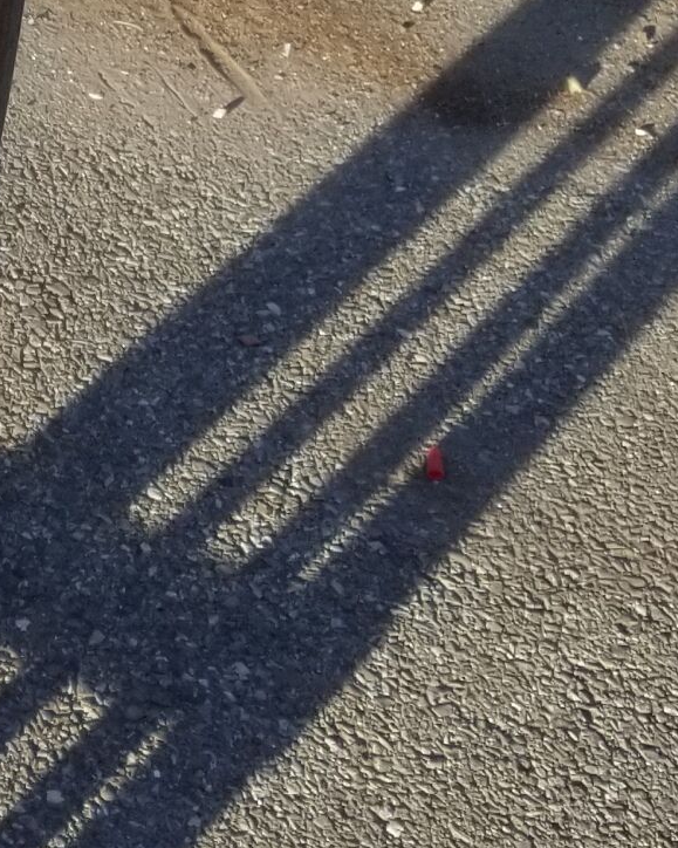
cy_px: 361
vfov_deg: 19.0
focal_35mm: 101
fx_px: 2534
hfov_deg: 13.7
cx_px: -519
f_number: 1.7
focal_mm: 4.25
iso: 50
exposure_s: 1/782
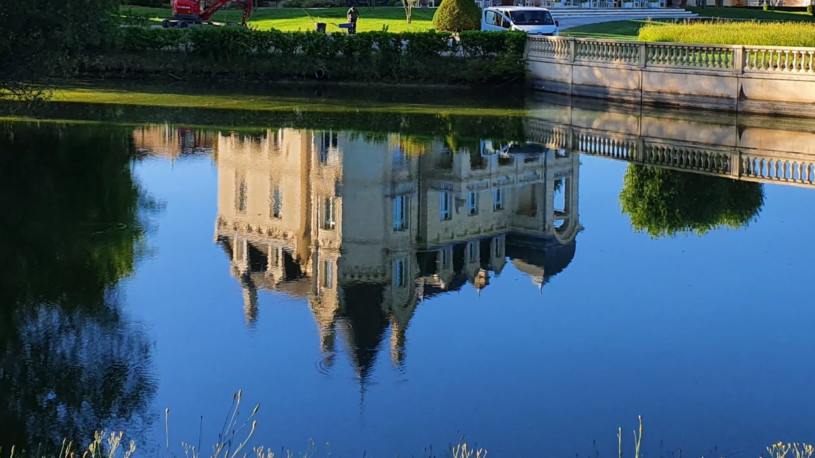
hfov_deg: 36.0
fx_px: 1253
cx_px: 385
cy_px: 119
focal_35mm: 58
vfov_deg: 20.6
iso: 50
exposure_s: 1/642
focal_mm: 4.32
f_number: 2.4
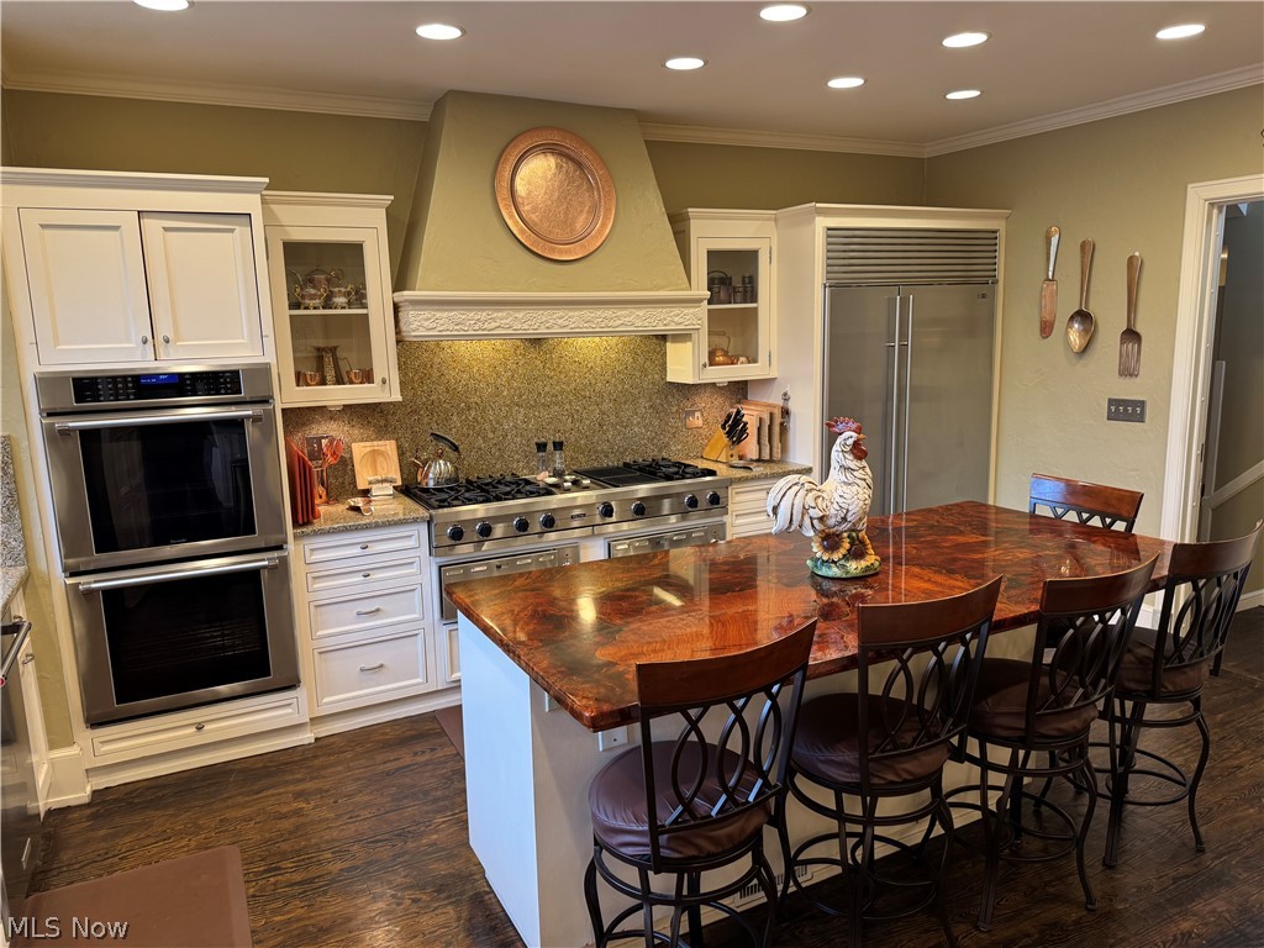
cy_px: 474
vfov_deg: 56.8
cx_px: 632
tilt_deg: -11.1
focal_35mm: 24
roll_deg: +1.5
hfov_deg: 71.6
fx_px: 876
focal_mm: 6.76
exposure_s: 1/60
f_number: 1.78
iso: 125
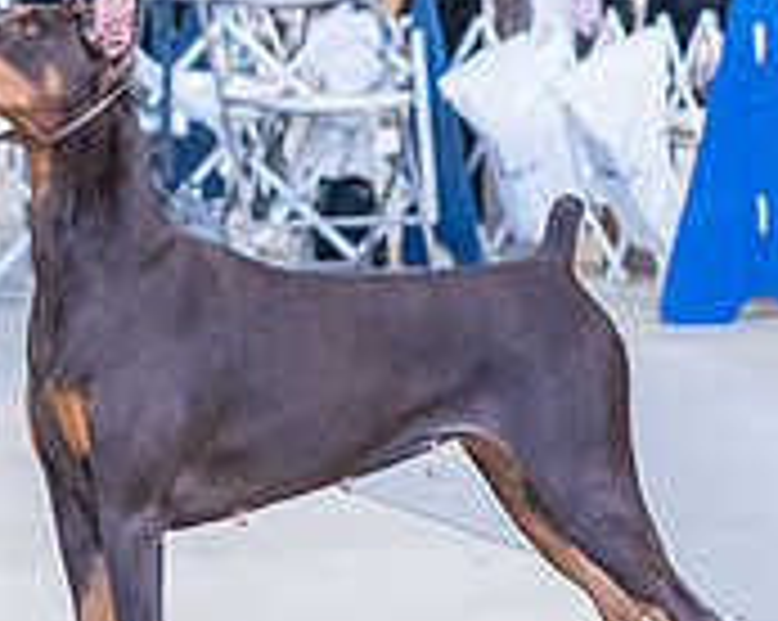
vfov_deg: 6.0
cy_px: -22
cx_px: 2
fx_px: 5911
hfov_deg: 7.5
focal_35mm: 257
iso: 6400
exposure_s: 1/320
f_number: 4
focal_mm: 70
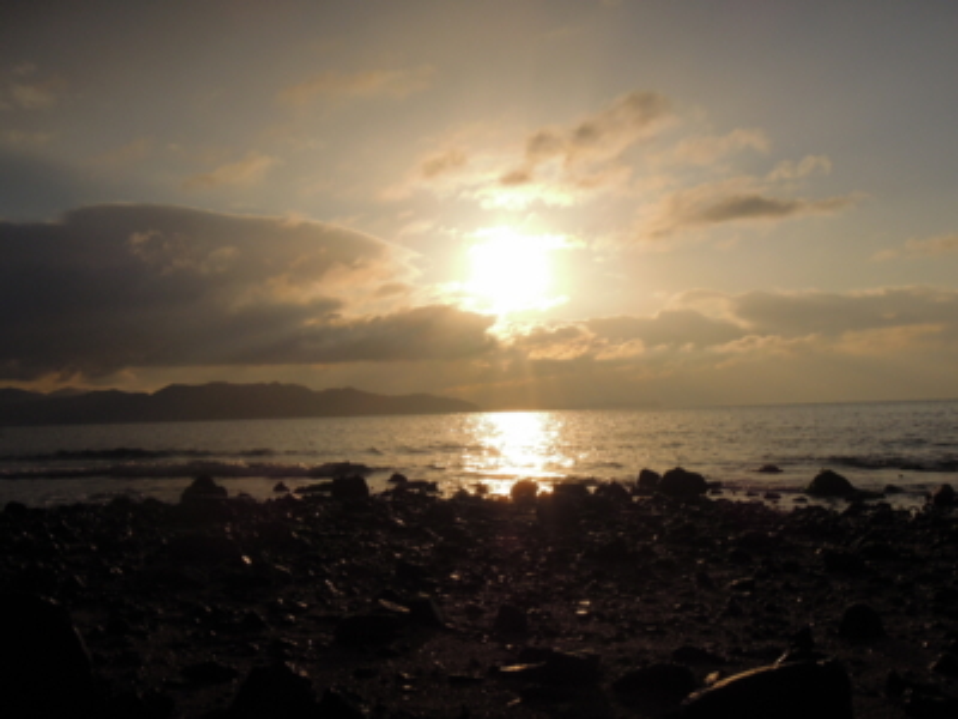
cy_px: 360
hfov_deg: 46.8
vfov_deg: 36.0
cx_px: 479
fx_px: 1107
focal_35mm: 40
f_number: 7.4
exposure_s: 1/2000
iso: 160
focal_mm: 7.2
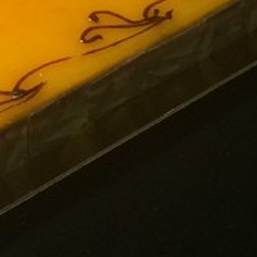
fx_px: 1201
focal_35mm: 143
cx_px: 76
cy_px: -157
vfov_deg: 11.6
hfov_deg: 12.2
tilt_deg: -47.7
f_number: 2.2
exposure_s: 1/33
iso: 125
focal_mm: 4.15
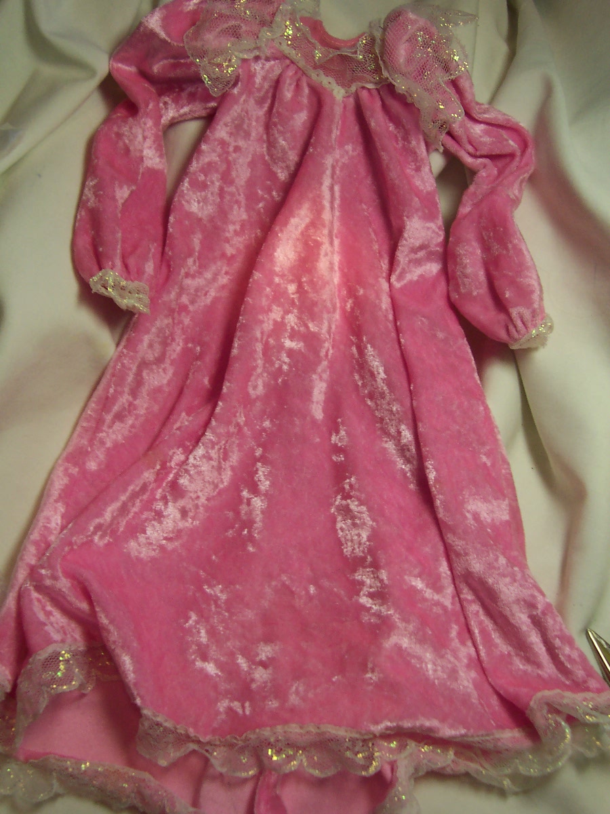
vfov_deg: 50.1
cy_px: 407
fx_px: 869
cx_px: 305
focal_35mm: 37
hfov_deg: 38.7
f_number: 2.8
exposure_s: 1/90
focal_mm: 5.6
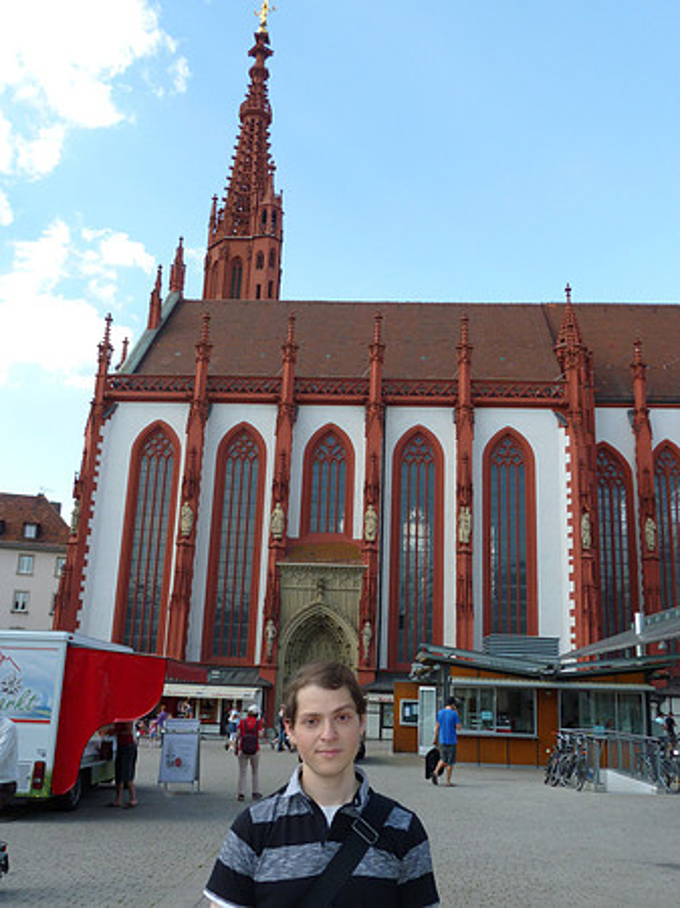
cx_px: 340
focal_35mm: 32
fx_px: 839
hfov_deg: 44.1
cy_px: 454
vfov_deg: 56.8
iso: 100
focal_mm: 5.3
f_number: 4
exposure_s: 1/250
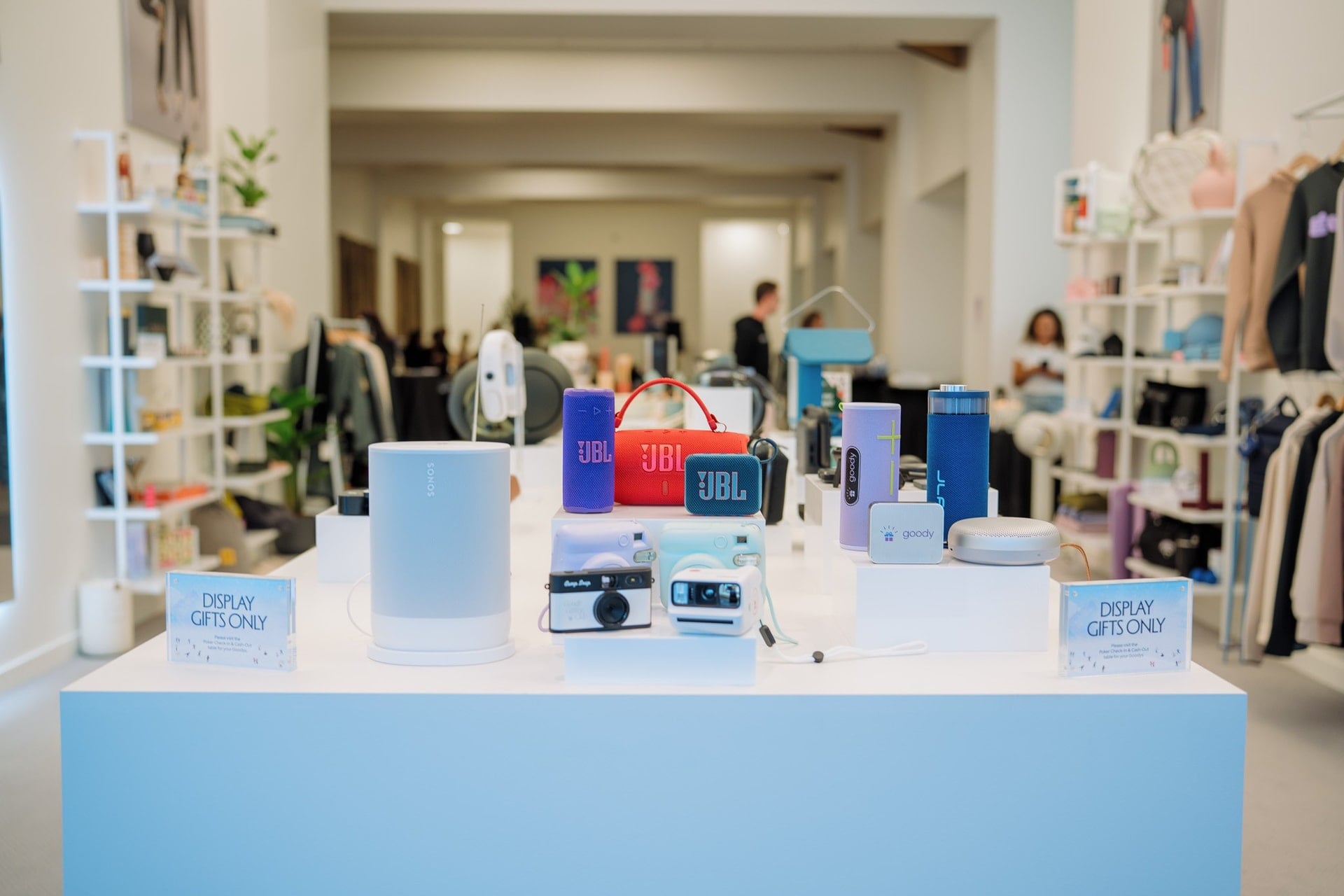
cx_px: 672
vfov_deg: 37.9
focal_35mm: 35
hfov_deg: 54.4
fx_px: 1307
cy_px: 448
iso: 160
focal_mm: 35
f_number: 2.2
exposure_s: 1/40
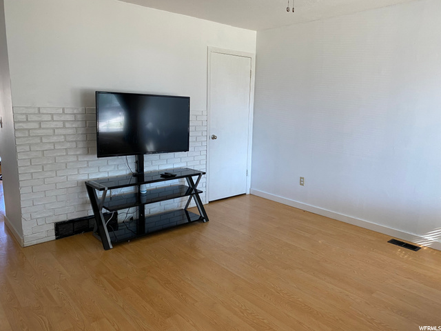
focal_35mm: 26
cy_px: 166
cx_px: 220
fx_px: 331
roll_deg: -0.9
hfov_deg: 67.3
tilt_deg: -10.4
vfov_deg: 53.1
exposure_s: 1/60
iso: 125
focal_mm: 4.25
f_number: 1.8
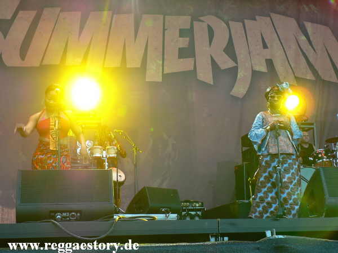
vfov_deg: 25.6
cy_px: 126
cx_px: 169
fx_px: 556
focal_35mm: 57
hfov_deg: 33.8
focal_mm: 9.8
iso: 64
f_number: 3.2
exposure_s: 1/60
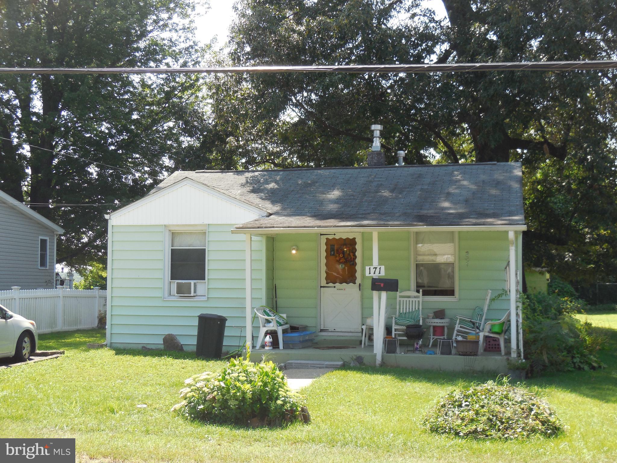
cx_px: 308
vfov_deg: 27.5
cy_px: 232
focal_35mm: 53
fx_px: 945
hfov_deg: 36.2
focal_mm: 9.4
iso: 125
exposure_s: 1/250
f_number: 4
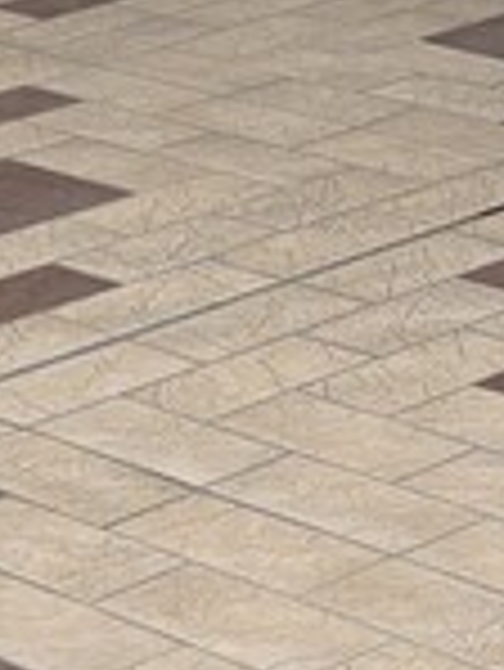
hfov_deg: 8.2
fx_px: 3509
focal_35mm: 181
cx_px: 153
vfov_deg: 10.9
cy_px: 90
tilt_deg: -14.9
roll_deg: +3.6
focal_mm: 5.96
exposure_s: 1/122
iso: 80
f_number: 1.6
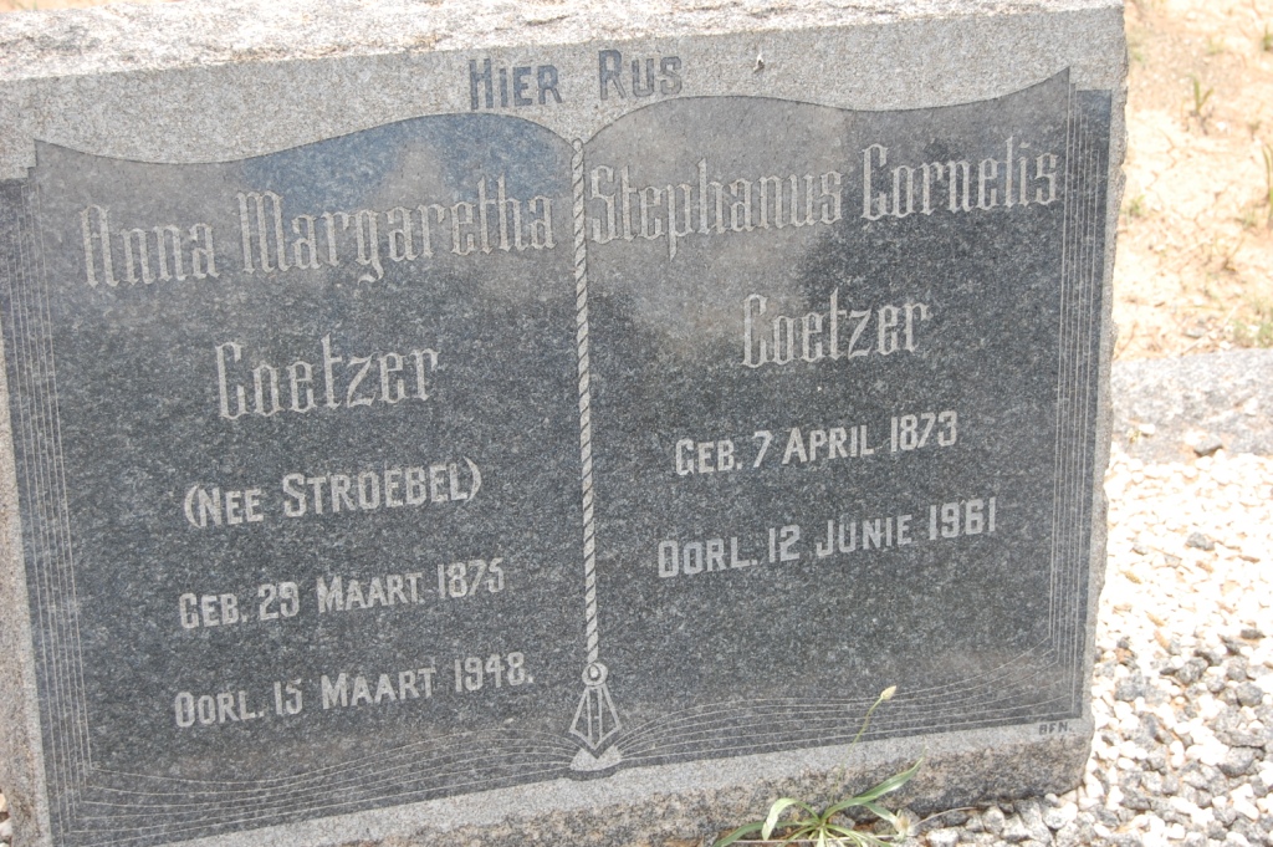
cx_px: 636
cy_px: 424
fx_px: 2438
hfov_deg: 29.3
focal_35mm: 69
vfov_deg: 19.7
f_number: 5.6
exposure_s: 1/125
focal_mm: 46
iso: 200
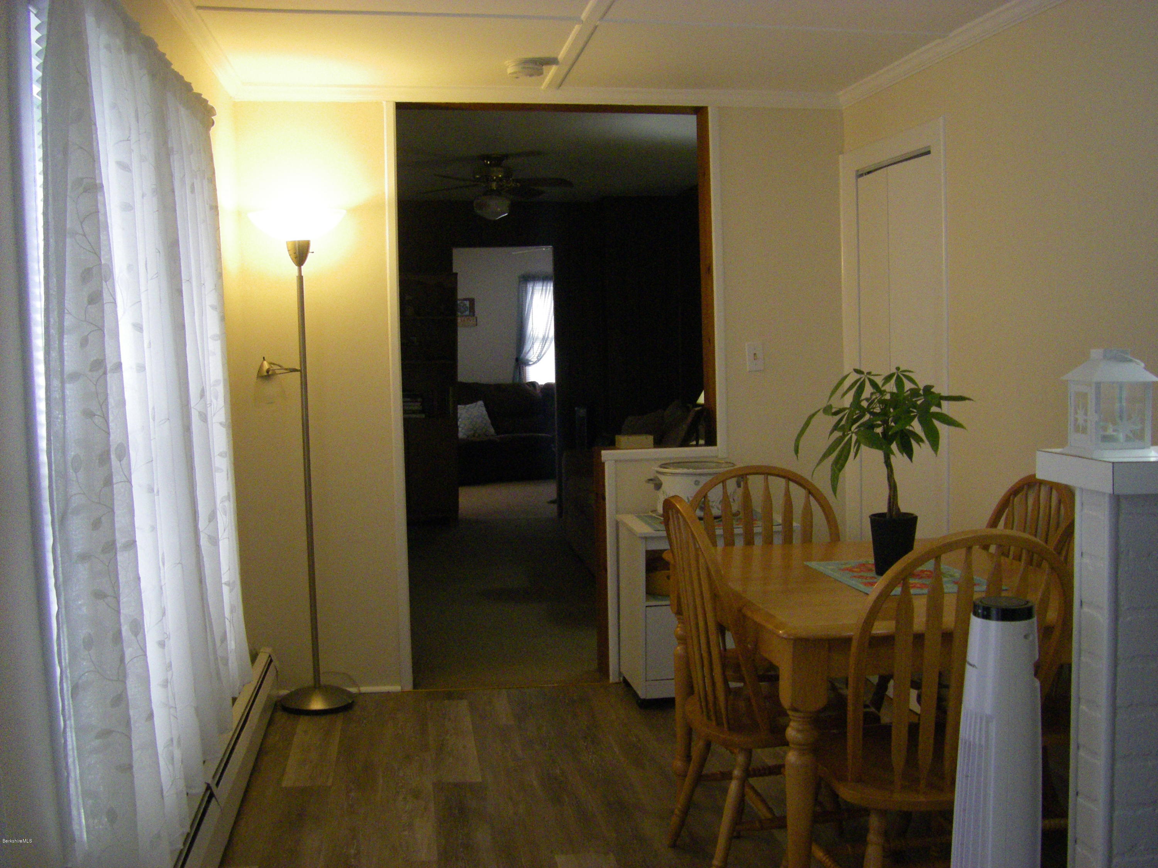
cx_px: 579
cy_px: 434
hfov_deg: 49.0
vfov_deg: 37.7
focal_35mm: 38
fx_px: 1271
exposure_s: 1/50
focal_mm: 6.3
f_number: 3.5
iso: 500
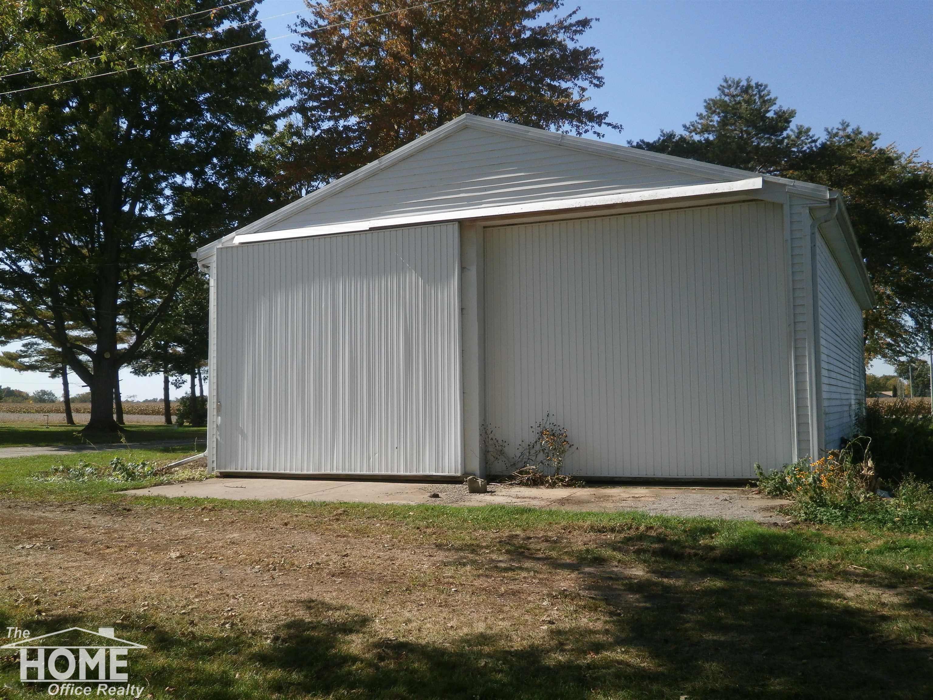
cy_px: 350
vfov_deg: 39.7
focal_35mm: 36
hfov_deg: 51.4
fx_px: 970
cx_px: 466
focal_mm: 6.4
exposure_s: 1/1000
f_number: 3.1
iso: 100
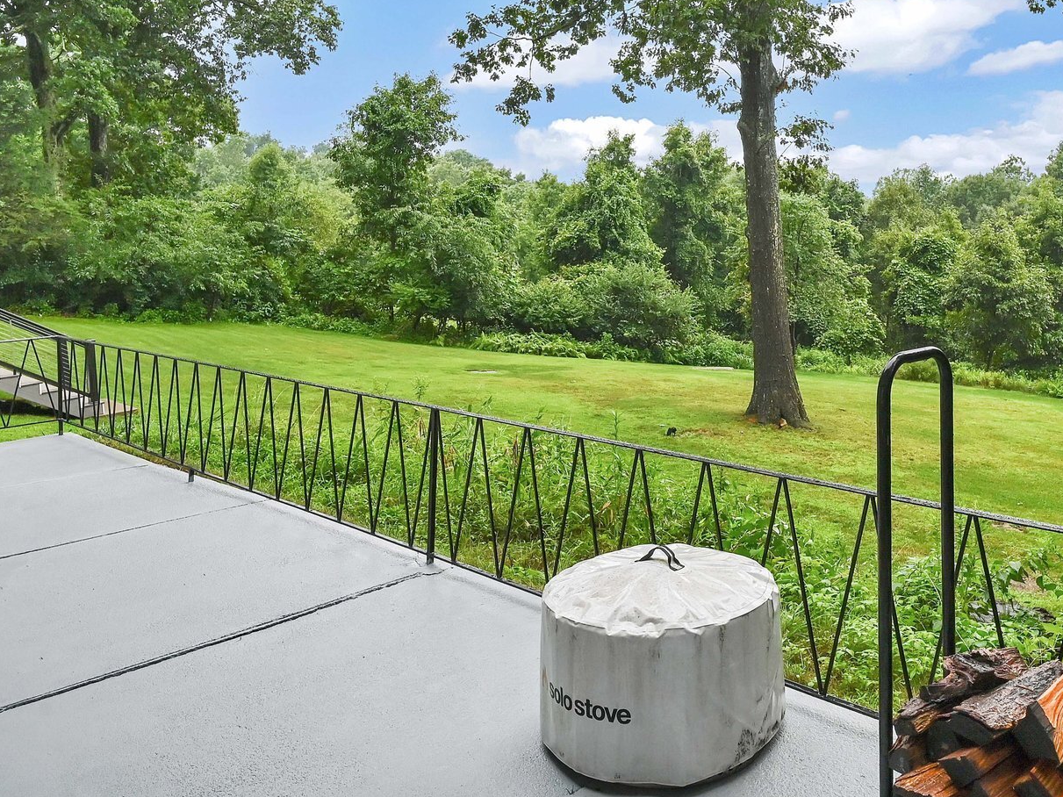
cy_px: 265
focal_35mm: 26
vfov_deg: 52.0
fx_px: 798
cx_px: 713
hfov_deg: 65.4
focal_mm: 16
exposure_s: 1/250
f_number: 8
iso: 800
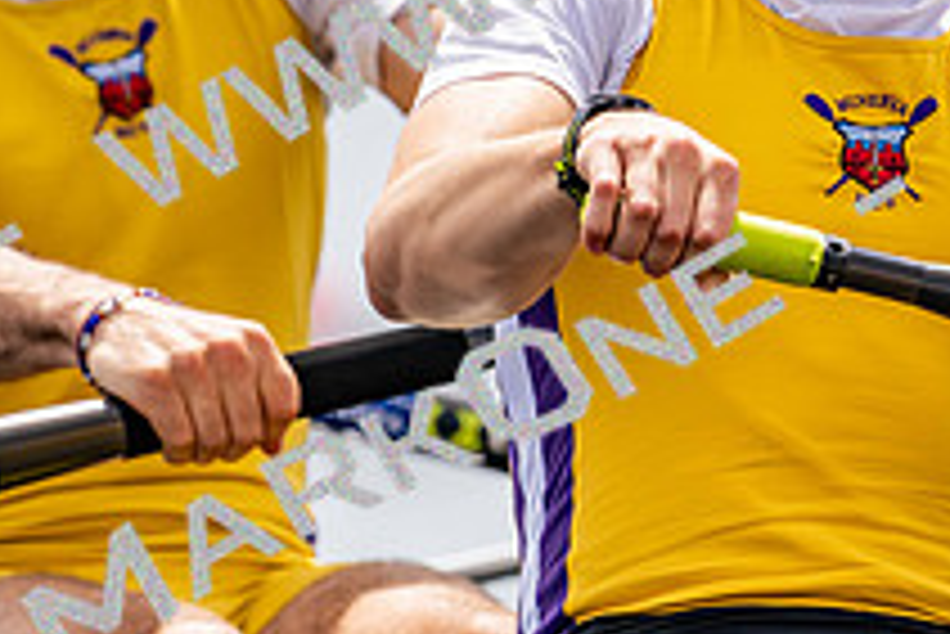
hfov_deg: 1.9
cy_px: 220
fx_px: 29020
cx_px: 648
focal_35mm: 1099
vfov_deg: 1.3
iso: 220
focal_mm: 400
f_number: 4.5
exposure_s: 1/2500
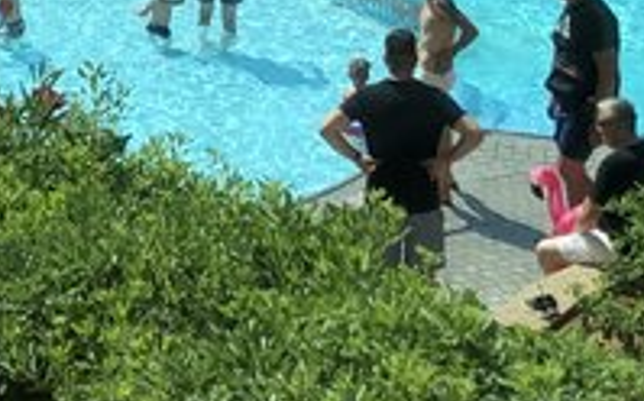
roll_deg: -0.1
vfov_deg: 7.9
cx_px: -142
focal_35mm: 153
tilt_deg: -6.3
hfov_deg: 13.3
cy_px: -543
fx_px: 2683
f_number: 1.8
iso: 20
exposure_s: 1/1779
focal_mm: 4
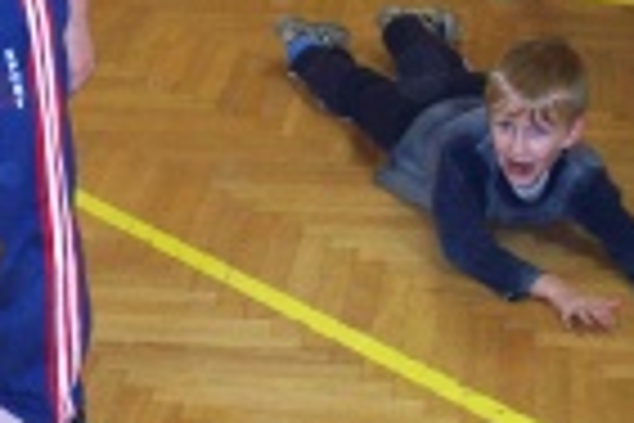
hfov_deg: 16.5
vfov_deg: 11.0
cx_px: 112
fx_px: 2166
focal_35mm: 123
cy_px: -45
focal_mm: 6.2
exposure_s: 1/45
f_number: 2.8
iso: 160
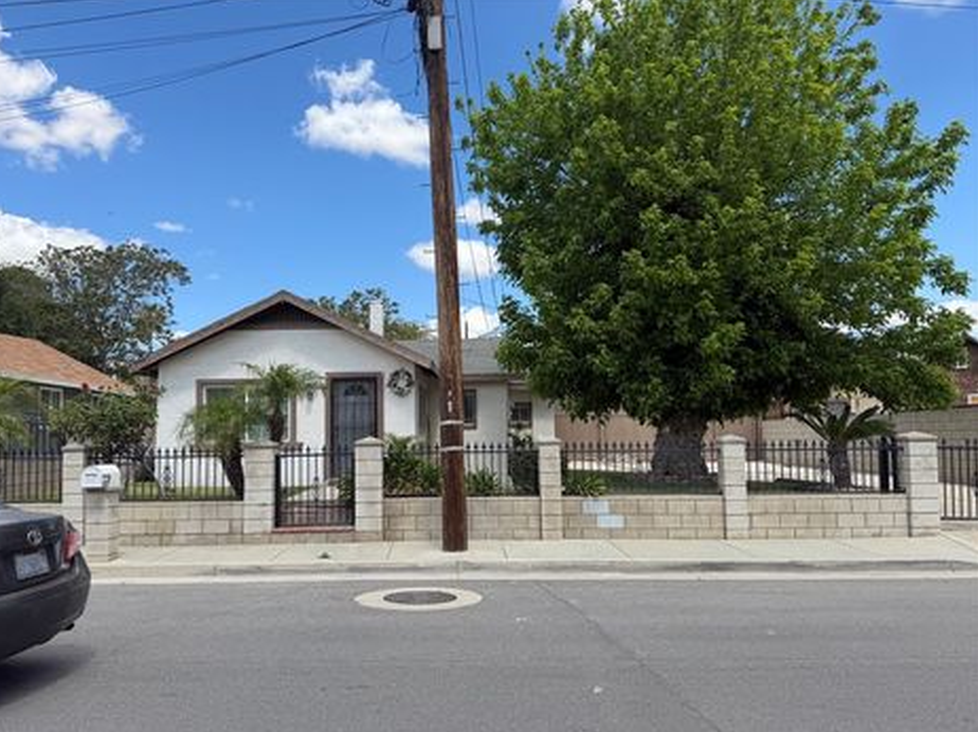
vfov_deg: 53.0
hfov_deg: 67.2
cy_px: 388
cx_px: 451
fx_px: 734
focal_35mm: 26
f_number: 1.78
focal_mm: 6.76
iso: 80
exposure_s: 1/3145
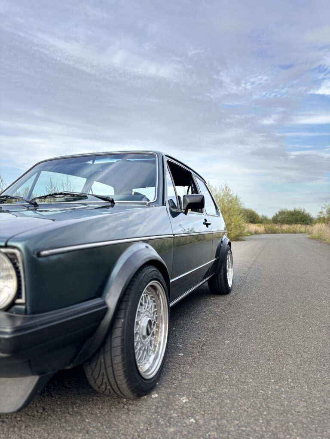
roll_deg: -0.7
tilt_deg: +0.4
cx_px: 165
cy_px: 220
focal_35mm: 26
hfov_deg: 53.1
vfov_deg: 67.3
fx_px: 330
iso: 50
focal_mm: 5.96
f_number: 1.6
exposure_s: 1/707
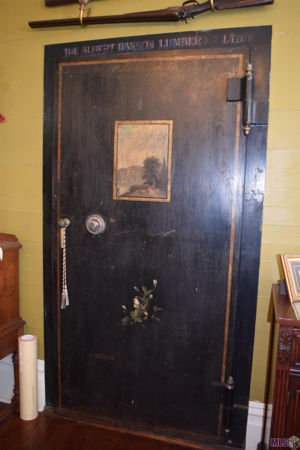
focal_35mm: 30
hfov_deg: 43.6
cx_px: 150
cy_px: 225
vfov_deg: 61.9
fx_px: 375
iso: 2500
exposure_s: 1/60
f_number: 3.5
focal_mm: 20
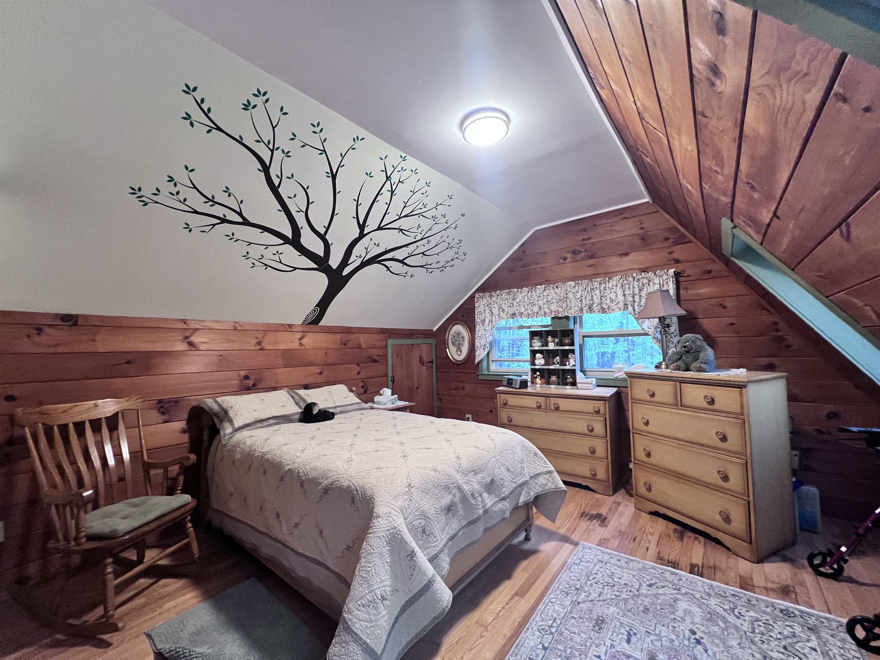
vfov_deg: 89.9
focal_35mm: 13
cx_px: 440
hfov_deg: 106.2
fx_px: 330
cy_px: 330
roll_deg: +1.6
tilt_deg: +2.8
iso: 640
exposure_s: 1/60
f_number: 1.8
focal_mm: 1.57
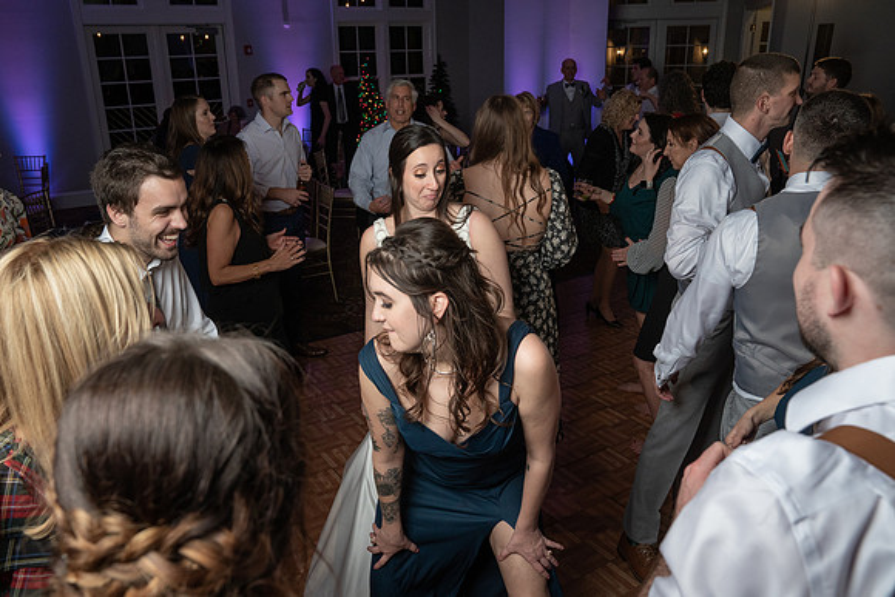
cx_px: 428
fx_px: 701
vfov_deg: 46.2
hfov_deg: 65.1
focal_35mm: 28
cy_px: 312
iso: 2000
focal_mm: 27
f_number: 5.6
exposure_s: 1/200
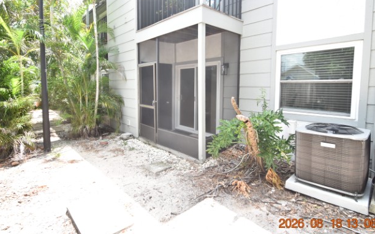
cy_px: 99
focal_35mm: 18
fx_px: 184
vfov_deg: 64.6
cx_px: 198
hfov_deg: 91.0
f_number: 6.7
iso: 400
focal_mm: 10
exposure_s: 1/180
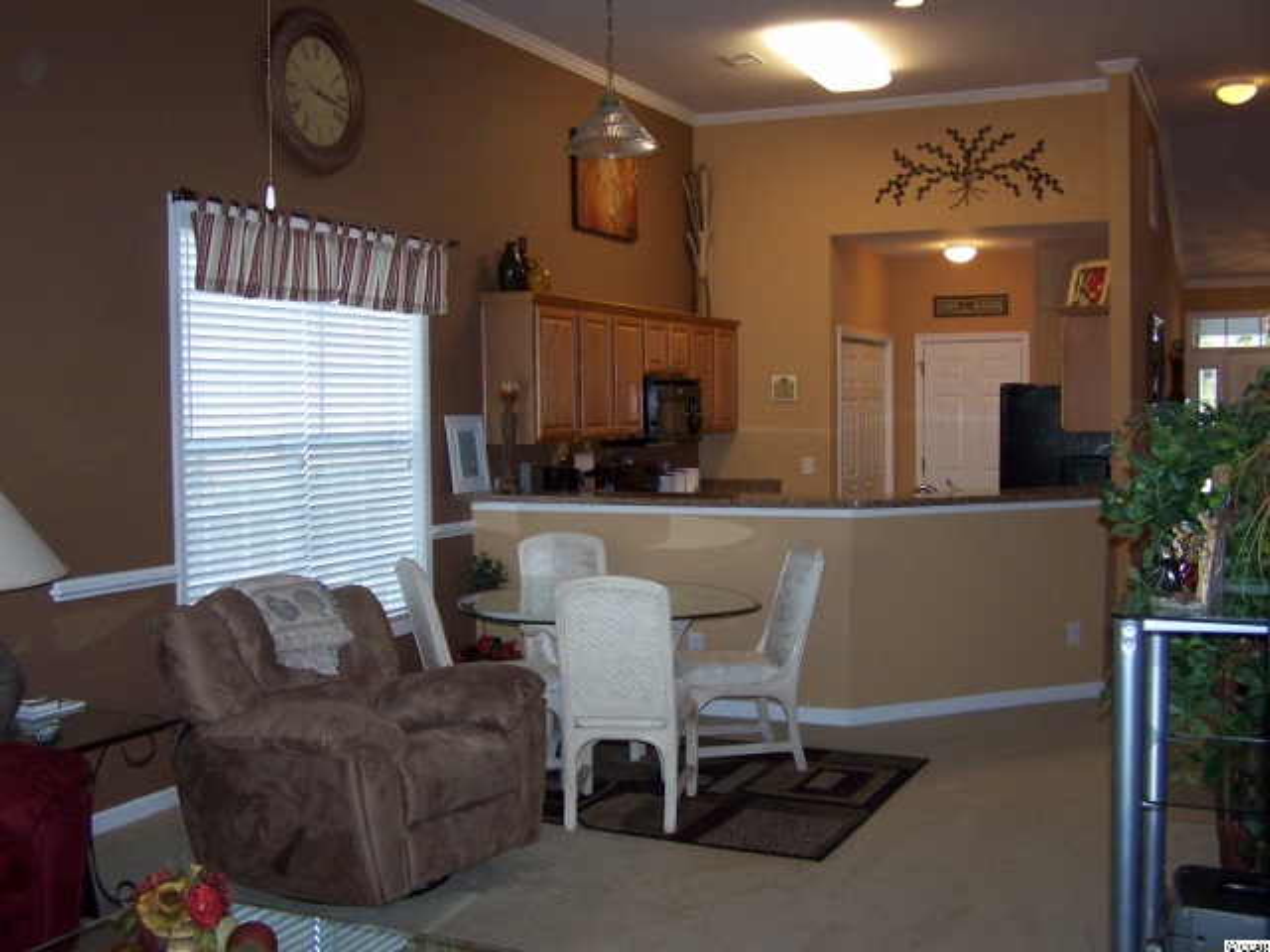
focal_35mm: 38
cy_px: 476
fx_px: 1394
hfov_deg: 49.0
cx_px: 635
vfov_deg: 37.7
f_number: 2.8
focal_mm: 6.3
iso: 160
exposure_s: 1/60
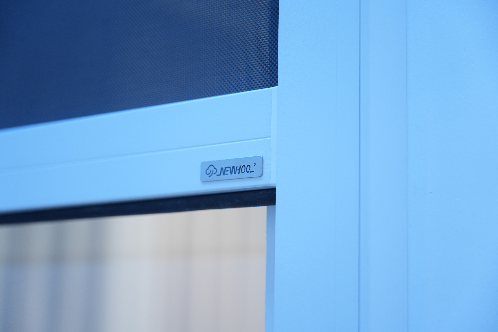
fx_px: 1051
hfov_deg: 26.7
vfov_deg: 17.9
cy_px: 166
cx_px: 249
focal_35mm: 76
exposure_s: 1/60
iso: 500
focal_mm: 76
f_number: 4
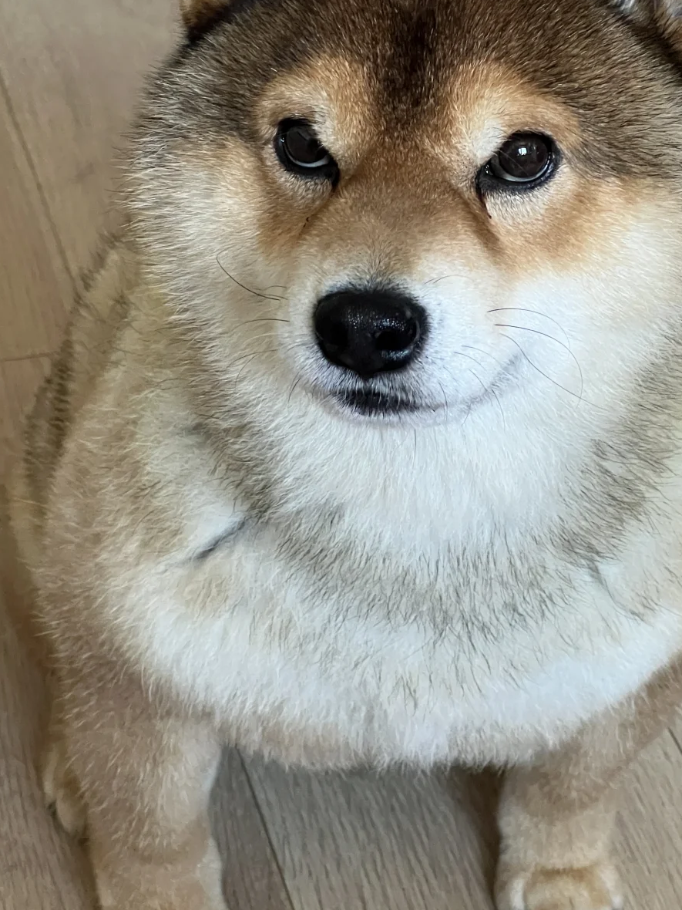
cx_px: 364
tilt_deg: -39.0
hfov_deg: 15.7
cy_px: 442
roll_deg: -2.2
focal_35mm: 94
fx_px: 2469
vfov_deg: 20.9
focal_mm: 9
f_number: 2.8
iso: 500
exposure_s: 1/60
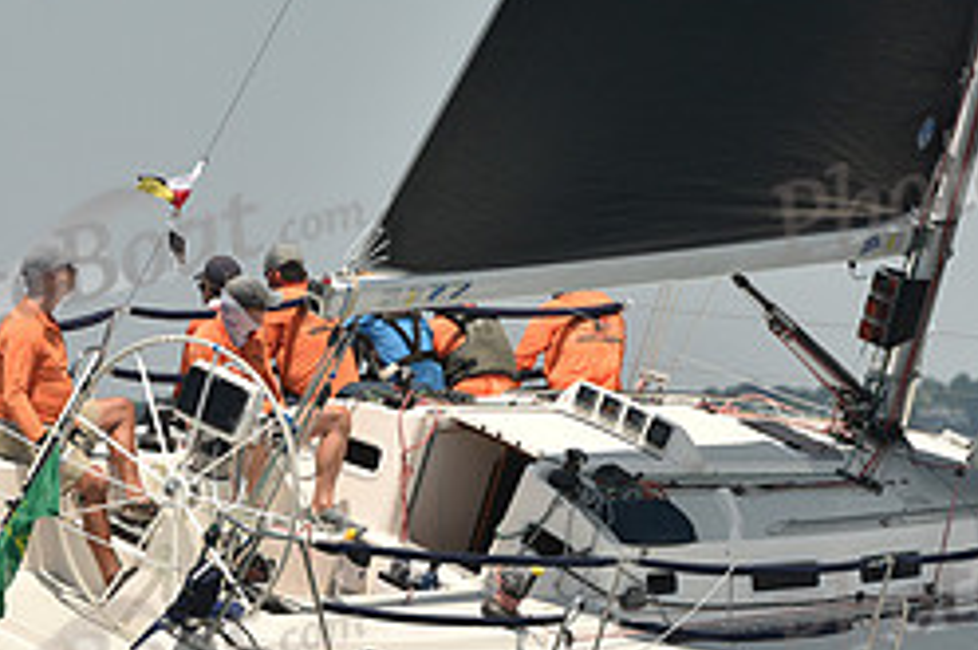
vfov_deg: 2.9
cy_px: 420
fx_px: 12705
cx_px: 572
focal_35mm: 468
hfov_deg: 4.4
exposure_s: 1/1250
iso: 320
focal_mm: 200
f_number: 6.3
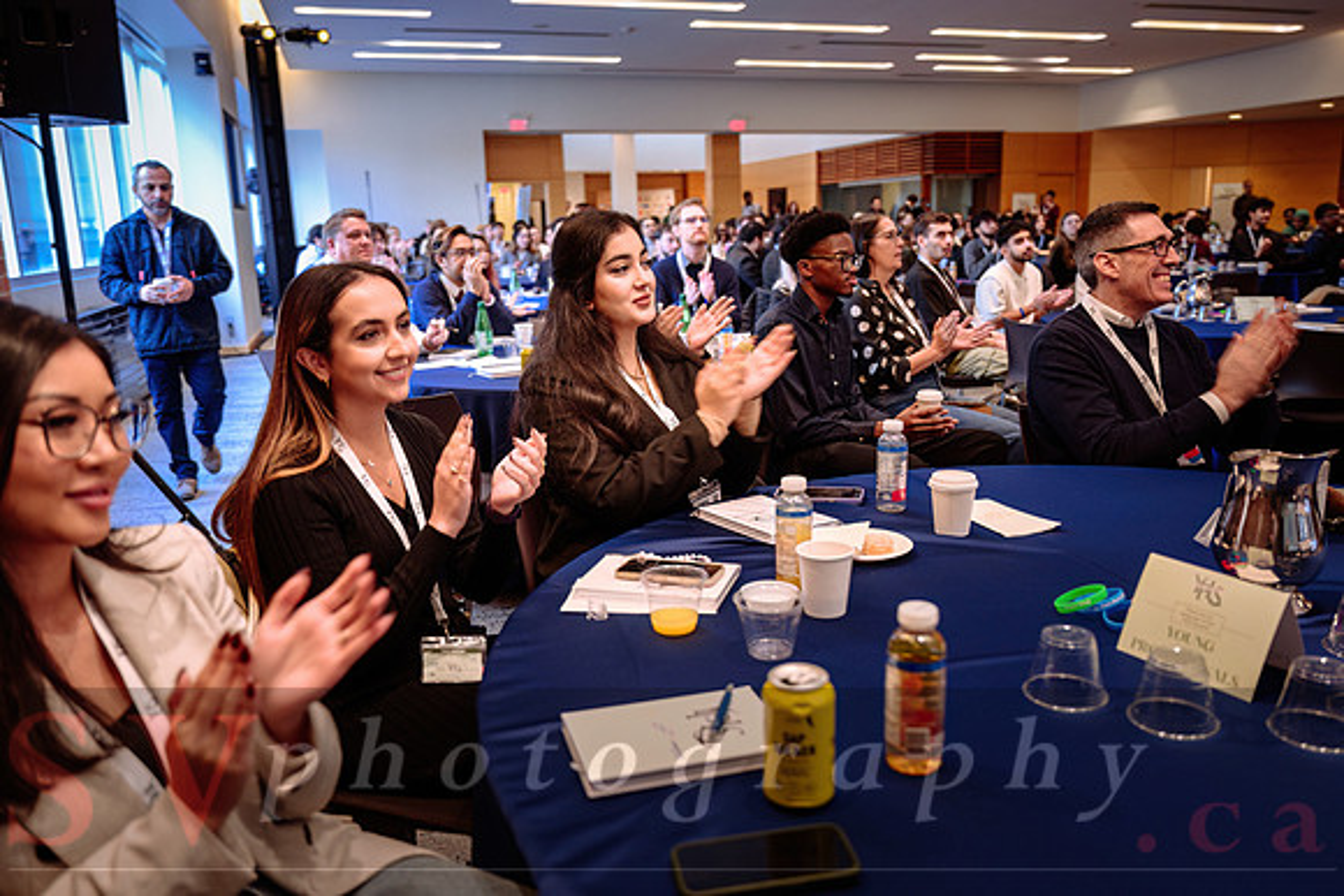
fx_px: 1084
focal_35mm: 29
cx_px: 698
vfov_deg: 44.9
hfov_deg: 63.6
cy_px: 439
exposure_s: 1/80
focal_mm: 27.5
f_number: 2.8
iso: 640
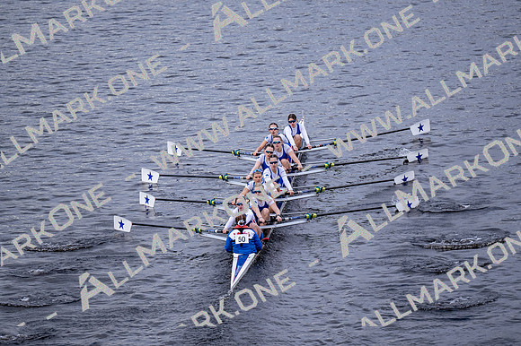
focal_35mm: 300
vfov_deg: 4.6
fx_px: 4339
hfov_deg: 6.9
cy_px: 173
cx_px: 260
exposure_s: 1/2000
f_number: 2.8
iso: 640
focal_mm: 200
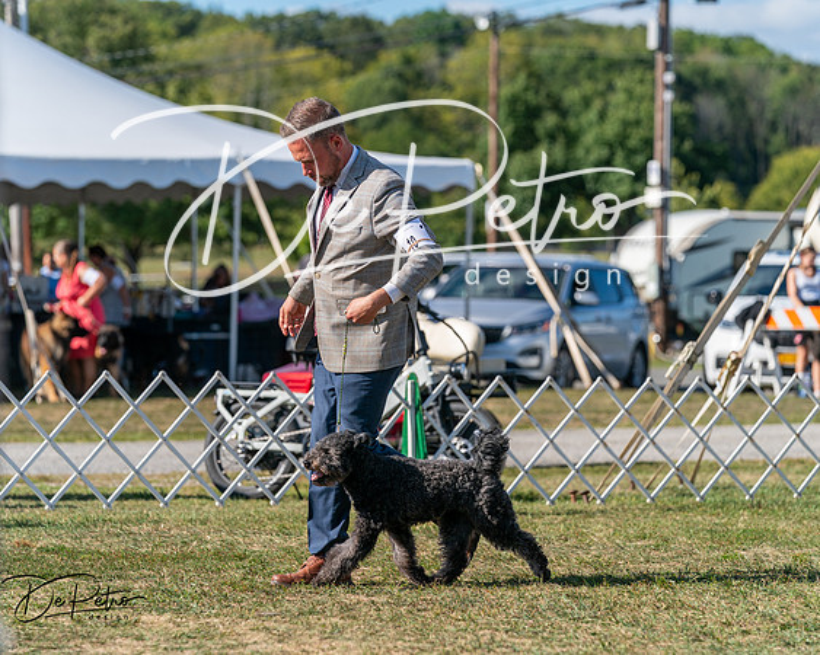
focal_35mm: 175
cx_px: 410
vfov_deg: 8.8
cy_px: 328
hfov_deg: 11.1
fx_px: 4235
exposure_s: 1/1250
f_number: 4.5
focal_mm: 155
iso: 125
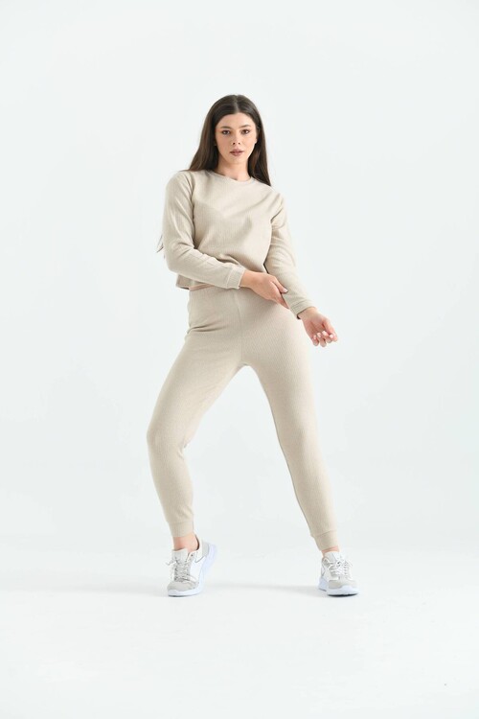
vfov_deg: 27.0
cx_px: 240
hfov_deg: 18.2
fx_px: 1497
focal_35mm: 75
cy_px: 360
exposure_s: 1/125
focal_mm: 75
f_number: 5.6
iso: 100
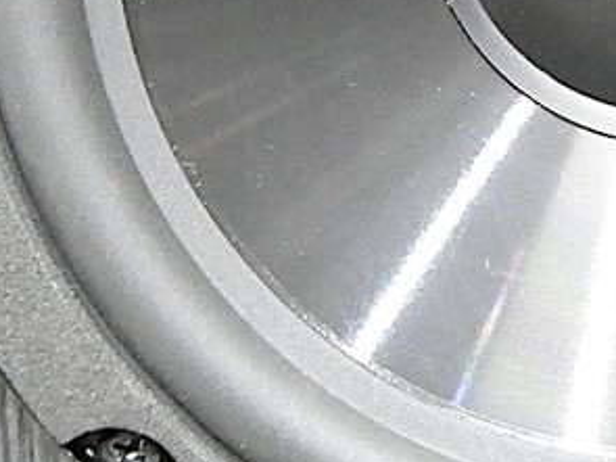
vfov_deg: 9.5
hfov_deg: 12.7
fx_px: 2722
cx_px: 691
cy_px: -113
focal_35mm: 153
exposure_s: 1/6
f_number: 4.7
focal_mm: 8.4
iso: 1600
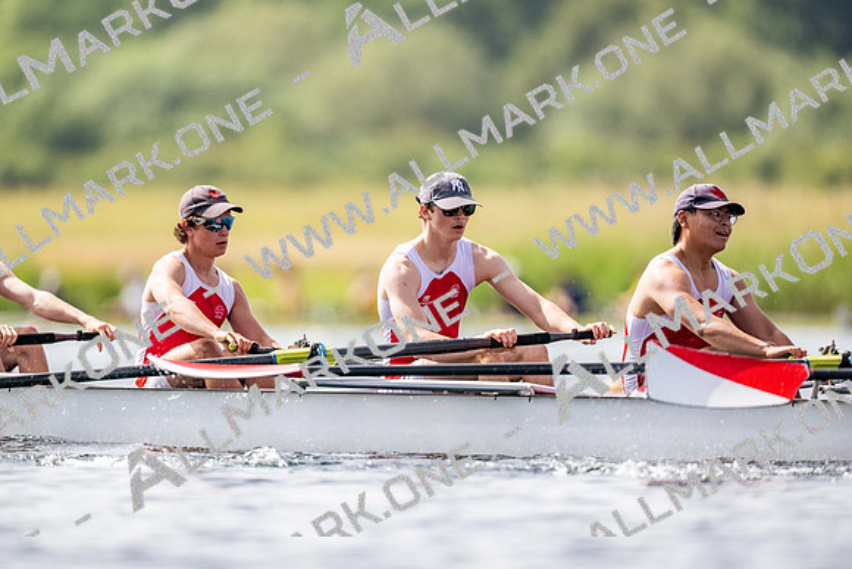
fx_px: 14203
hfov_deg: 3.4
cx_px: 426
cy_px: 284
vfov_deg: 2.3
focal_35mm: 600
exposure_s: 1/2500
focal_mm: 600
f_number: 4
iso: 220
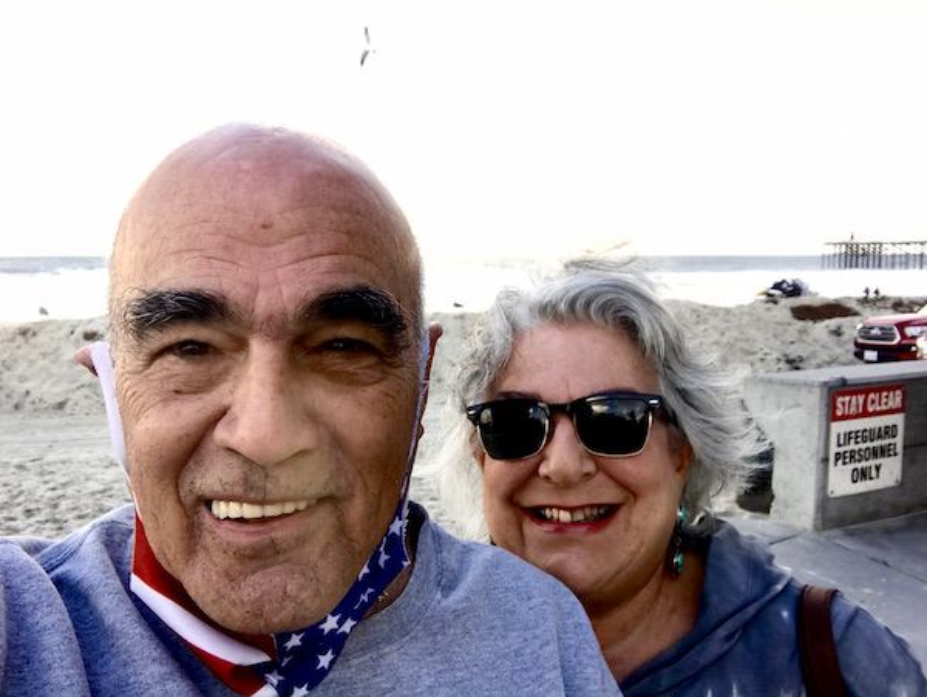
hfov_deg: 56.8
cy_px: 348
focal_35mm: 32
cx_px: 464
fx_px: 858
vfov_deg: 44.2
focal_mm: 2.87
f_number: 2.2
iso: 25
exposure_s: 1/60
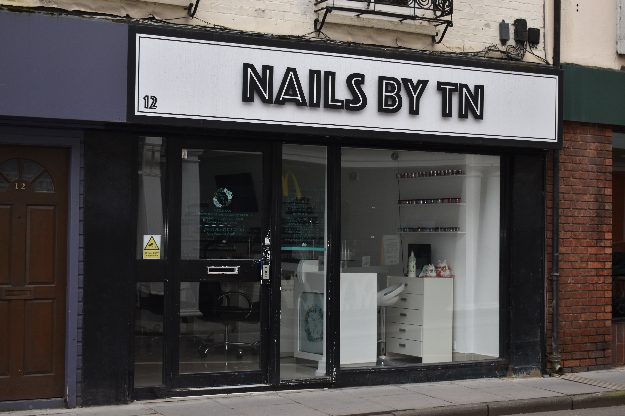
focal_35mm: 57
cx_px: 312
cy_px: 208
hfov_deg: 35.1
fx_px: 990
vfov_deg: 23.8
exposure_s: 1/200
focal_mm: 38
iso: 160
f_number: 4.8
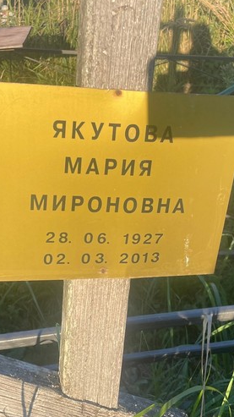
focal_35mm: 46
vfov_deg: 44.6
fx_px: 508
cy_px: 202
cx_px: 114
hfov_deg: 25.9
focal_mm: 4.2
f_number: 1.6
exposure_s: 1/774
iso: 32
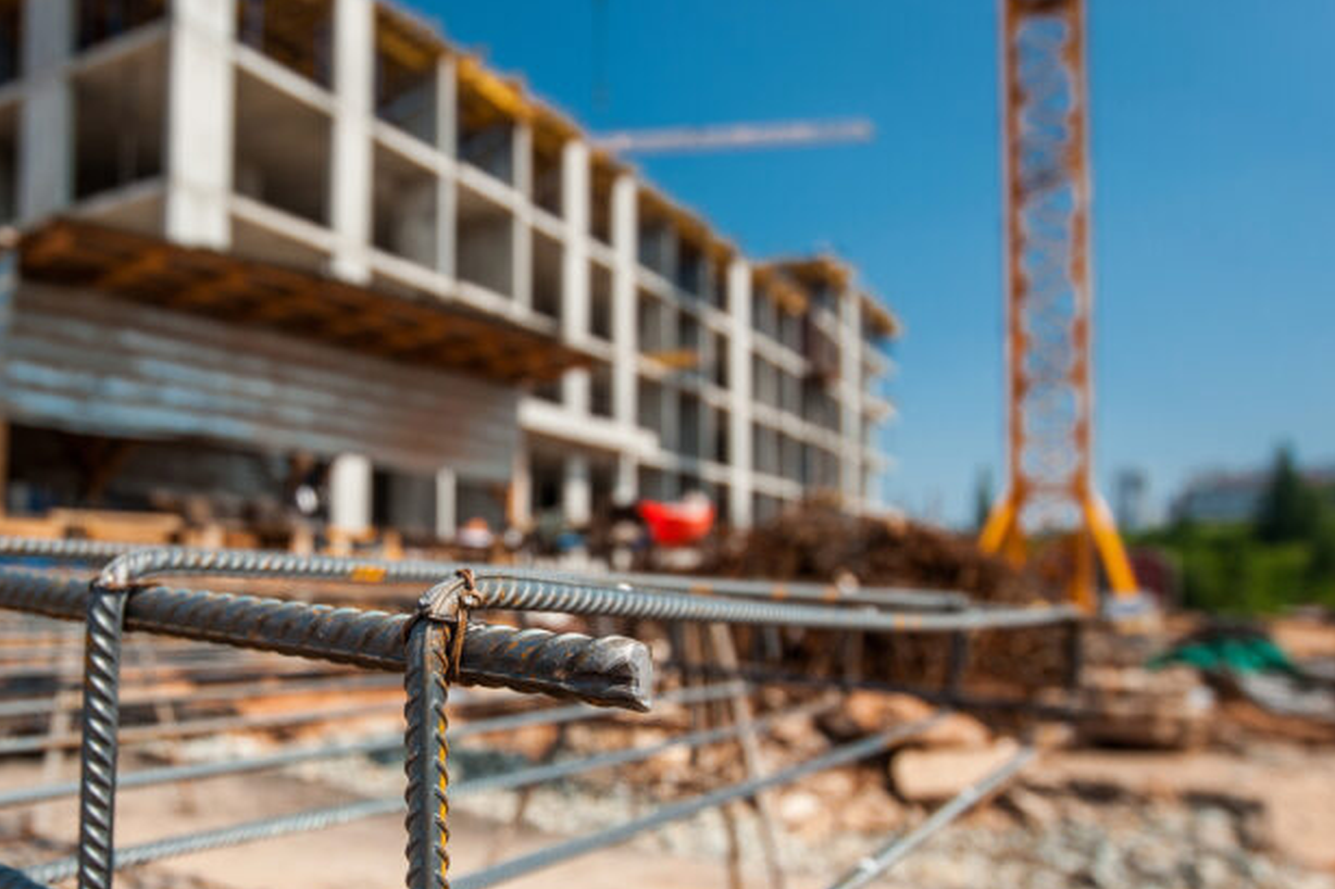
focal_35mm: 30
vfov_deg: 43.2
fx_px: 1112
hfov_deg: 60.1
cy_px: 562
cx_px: 417
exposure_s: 1/640
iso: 320
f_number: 3.5
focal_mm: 18
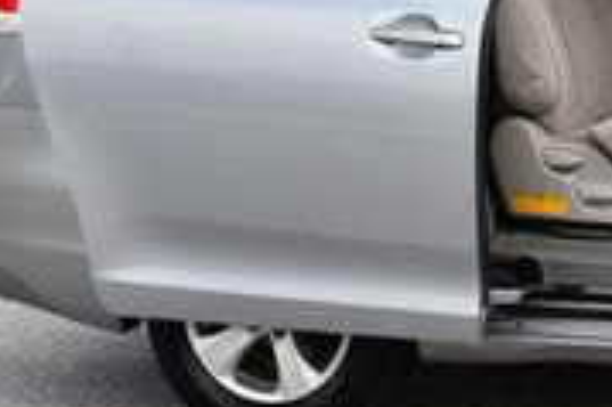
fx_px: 2921
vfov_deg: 7.9
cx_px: 954
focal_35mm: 172
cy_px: -96
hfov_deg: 11.4
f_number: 8
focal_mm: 24
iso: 200
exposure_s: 1/250
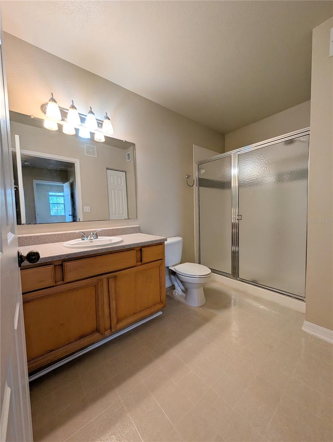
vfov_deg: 110.5
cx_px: 166
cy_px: 221
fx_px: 154
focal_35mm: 12
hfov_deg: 94.6
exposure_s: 1/120
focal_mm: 2.02
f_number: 1.7
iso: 82
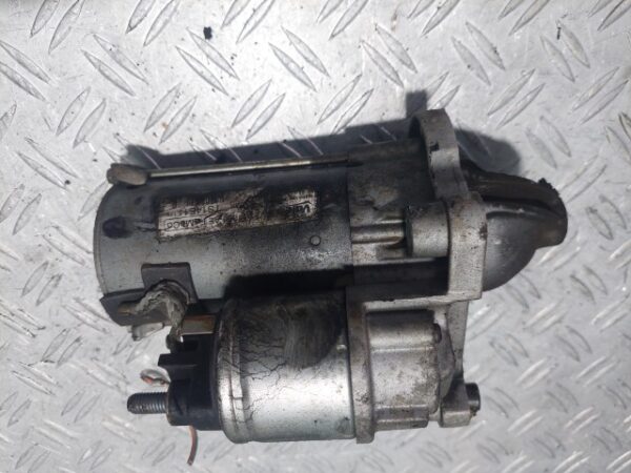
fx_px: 456
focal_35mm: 25
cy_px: 236
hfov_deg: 69.4
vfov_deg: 54.9
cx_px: 316
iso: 64
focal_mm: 5.23
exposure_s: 1/100
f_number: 1.8
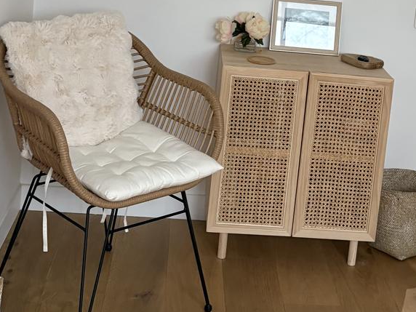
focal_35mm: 68
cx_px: 286
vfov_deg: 20.7
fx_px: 817
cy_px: -22
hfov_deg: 28.3
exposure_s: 1/50
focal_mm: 5.96
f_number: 1.6
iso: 250
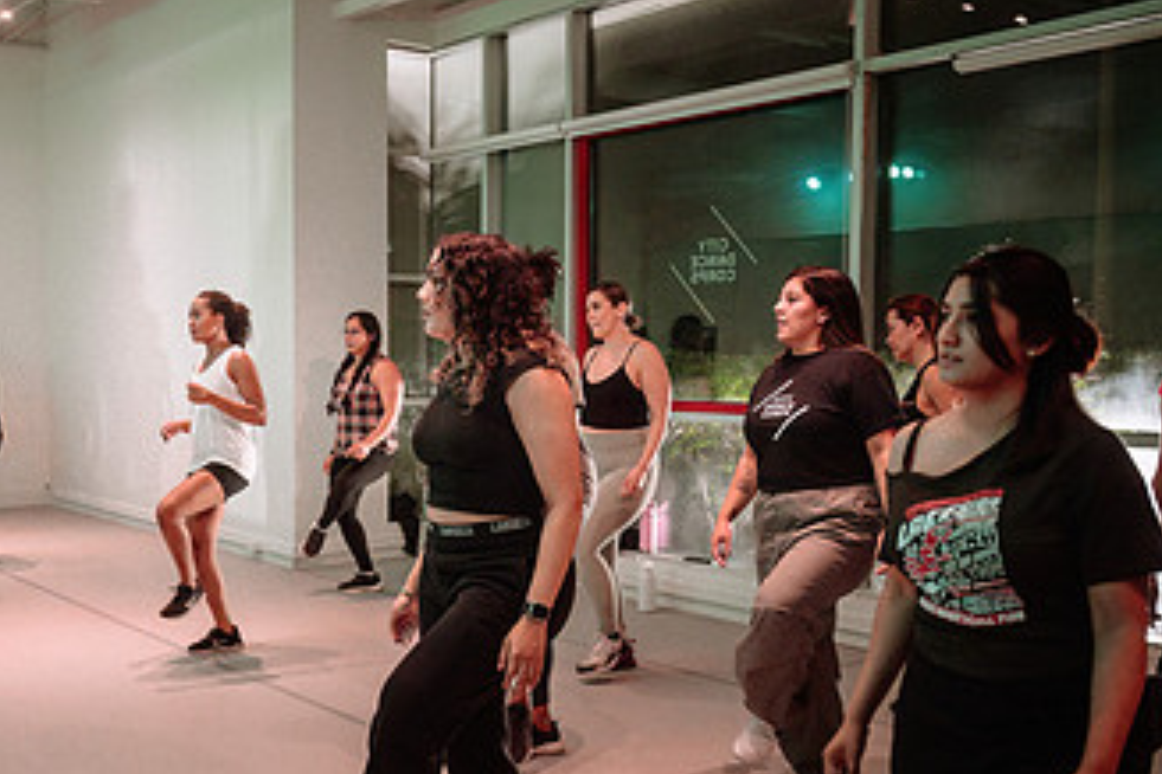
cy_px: 452
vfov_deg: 30.5
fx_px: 1420
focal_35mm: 44
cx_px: 339
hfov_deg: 43.5
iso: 1600
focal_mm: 24
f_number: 2.8
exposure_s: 1/100
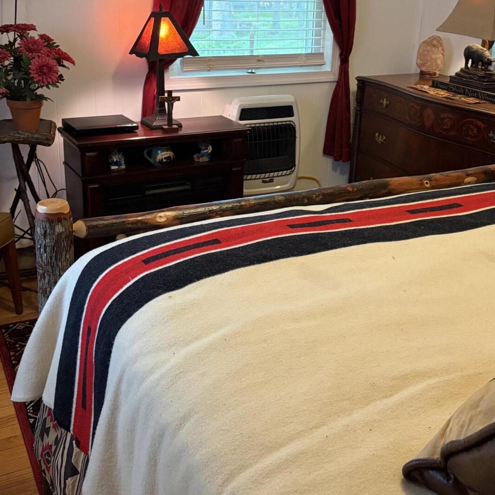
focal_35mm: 43
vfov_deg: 38.9
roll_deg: -1.9
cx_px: 285
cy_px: 184
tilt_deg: -17.3
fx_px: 696
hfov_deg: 39.1
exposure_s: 1/60
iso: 250
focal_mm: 5.96
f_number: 1.6
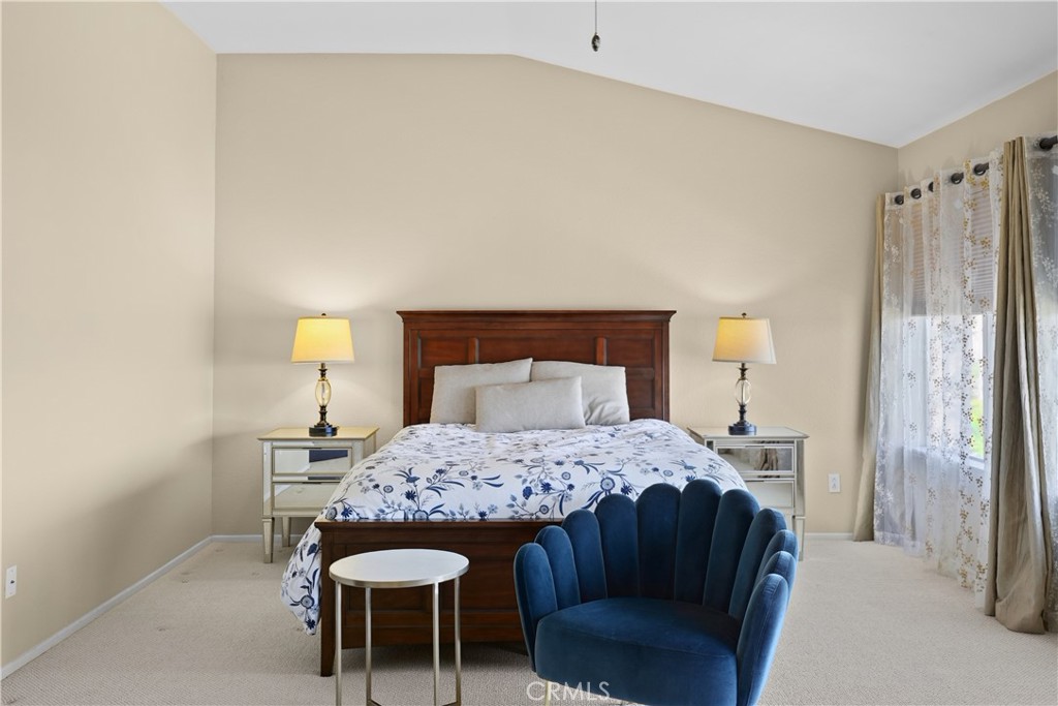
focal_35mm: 30
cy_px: 353
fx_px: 867
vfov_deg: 44.3
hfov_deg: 62.8
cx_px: 529
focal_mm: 29.5
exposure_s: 1/15
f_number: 4
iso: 400
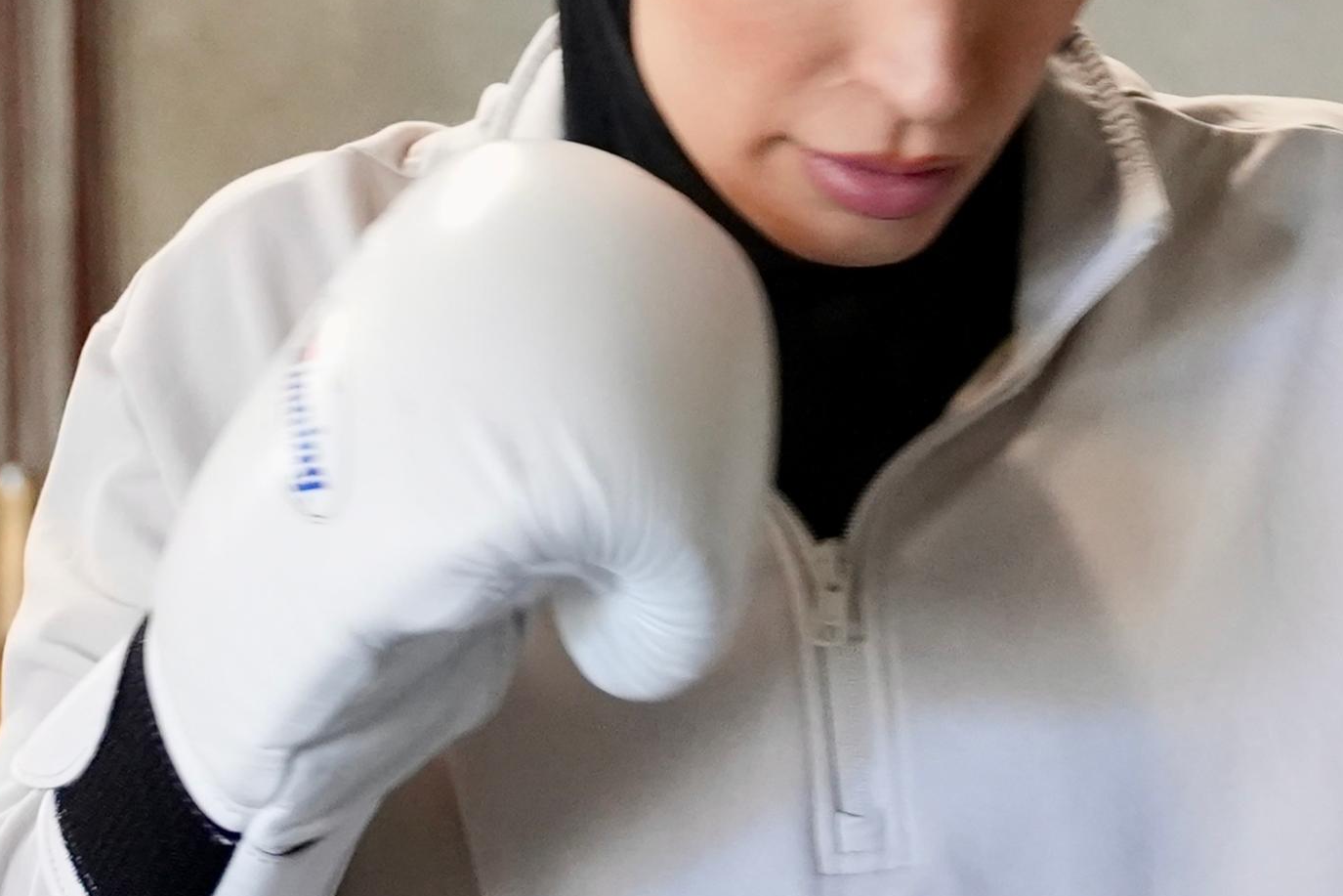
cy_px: 585
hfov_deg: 16.4
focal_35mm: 120
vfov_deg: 11.4
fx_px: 4477
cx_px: 1616
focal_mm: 33
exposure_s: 1/250
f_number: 2.8
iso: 3200
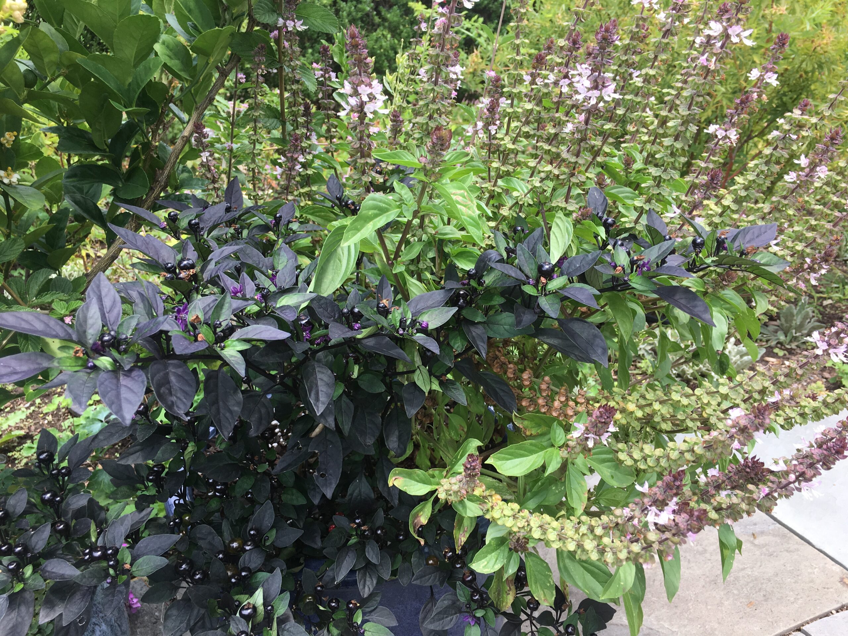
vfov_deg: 48.2
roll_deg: +2.2
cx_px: 424
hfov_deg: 61.7
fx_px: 710
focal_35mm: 29
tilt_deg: -21.3
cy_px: 318
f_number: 2.2
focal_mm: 4.15
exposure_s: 1/283
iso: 25
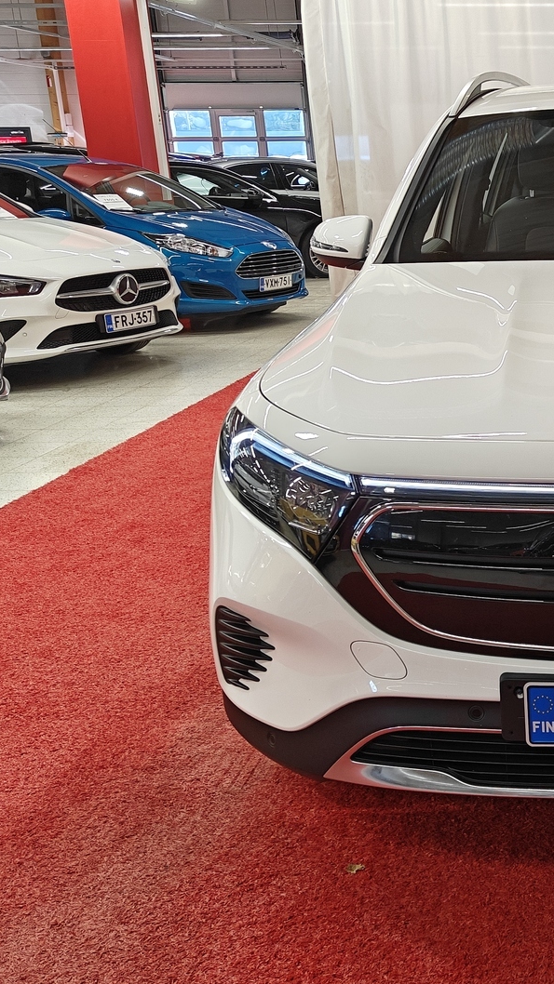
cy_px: 499
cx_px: 666
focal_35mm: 43
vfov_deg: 47.4
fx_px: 1123
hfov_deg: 25.0
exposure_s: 1/100
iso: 80
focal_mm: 5.59
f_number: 1.8
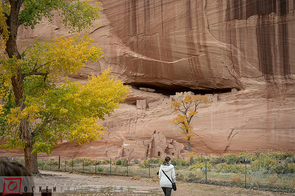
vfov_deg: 31.9
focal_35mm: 42
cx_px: 148
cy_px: 98
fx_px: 344
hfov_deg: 46.4
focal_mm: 42
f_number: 4
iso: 400
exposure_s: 1/2000
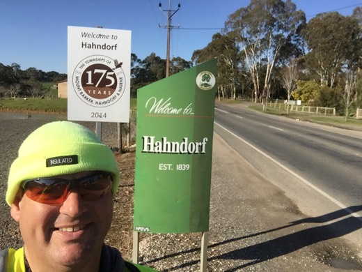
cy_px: 136
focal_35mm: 31
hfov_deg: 58.4
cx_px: 181
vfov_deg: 45.4
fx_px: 324
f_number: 2.2
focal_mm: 2.65
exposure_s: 1/1555
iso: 32
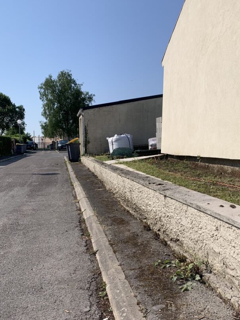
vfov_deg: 54.7
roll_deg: -0.1
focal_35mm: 33
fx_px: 305
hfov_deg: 42.9
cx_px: 117
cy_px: 200
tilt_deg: -7.5
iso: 25
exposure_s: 1/3650
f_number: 1.8
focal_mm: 4.25
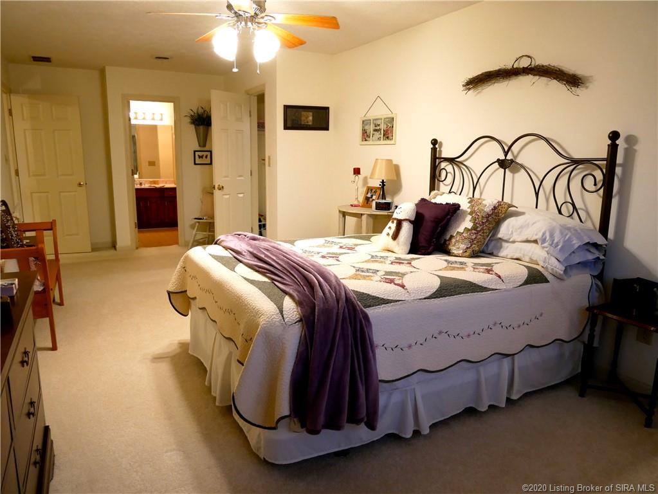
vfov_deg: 56.8
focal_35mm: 24
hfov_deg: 71.6
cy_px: 247
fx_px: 456
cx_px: 329
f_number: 3.5
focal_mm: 12
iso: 800
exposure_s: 1/60
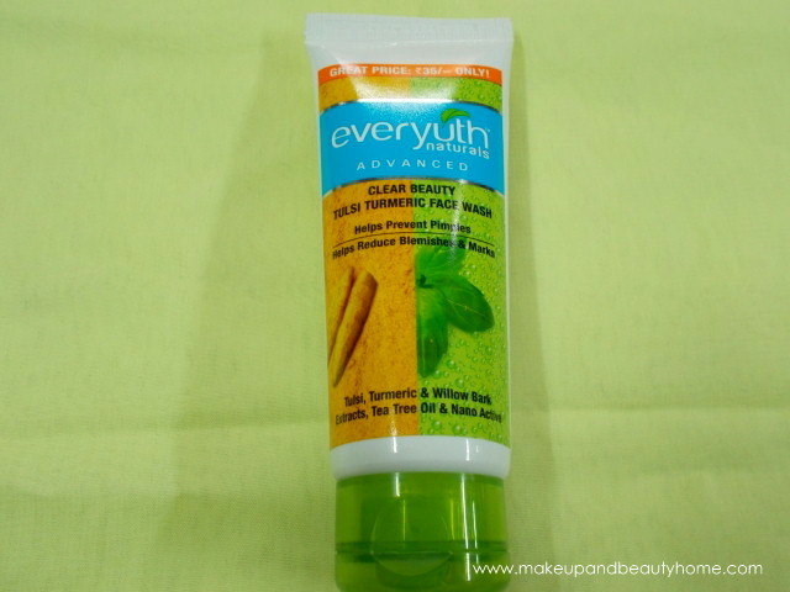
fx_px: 685
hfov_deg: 60.0
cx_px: 395
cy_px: 296
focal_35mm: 30
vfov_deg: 46.8
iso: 200
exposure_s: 1/10
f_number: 3.4
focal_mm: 5.3
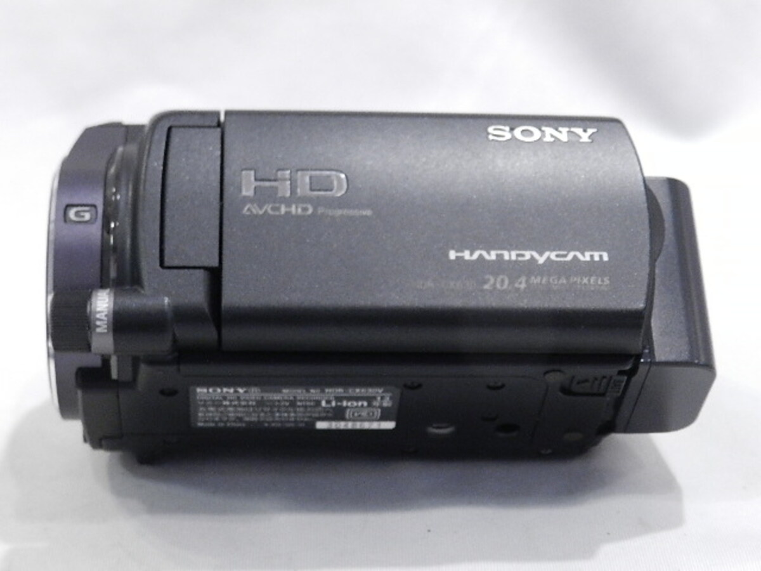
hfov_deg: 23.3
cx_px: 380
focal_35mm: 84
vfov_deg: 17.6
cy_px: 286
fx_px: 1847
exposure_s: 1/50
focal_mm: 14.9
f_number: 4.4
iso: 800
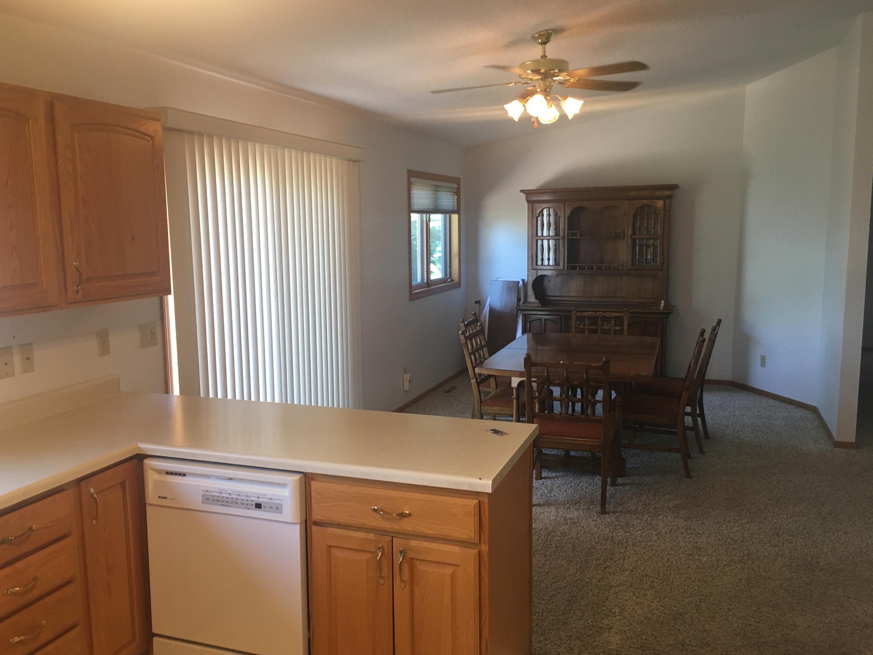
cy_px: 333
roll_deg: +1.3
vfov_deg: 46.8
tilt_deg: -8.3
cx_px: 423
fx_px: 757
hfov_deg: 60.0
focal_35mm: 30
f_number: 2.2
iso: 40
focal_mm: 4.15
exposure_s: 1/15
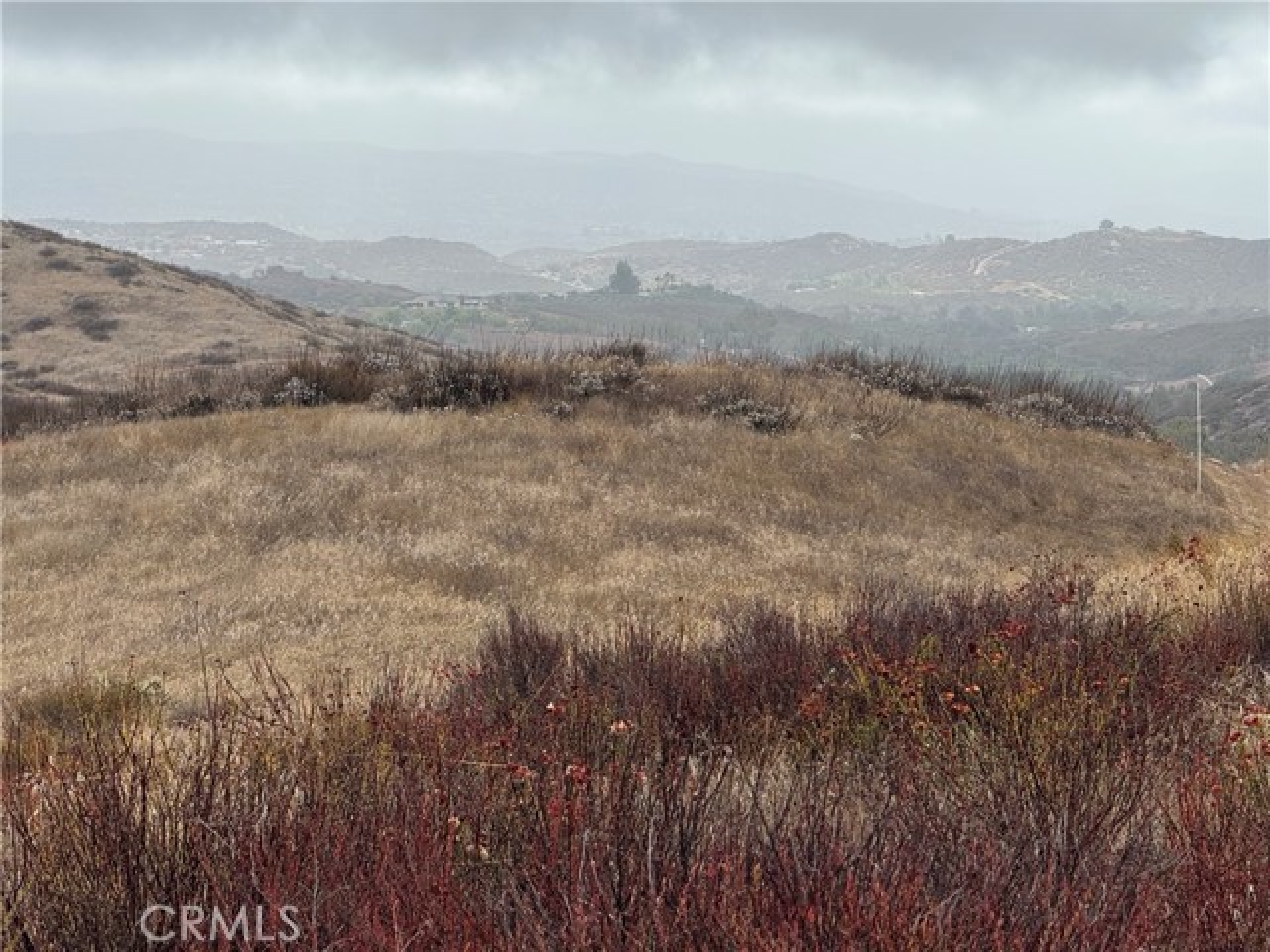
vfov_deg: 12.3
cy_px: 476
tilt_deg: -3.6
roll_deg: -1.2
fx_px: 4403
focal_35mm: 120
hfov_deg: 16.4
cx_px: 635
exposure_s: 1/1368
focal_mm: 15.66
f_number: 2.8
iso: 50
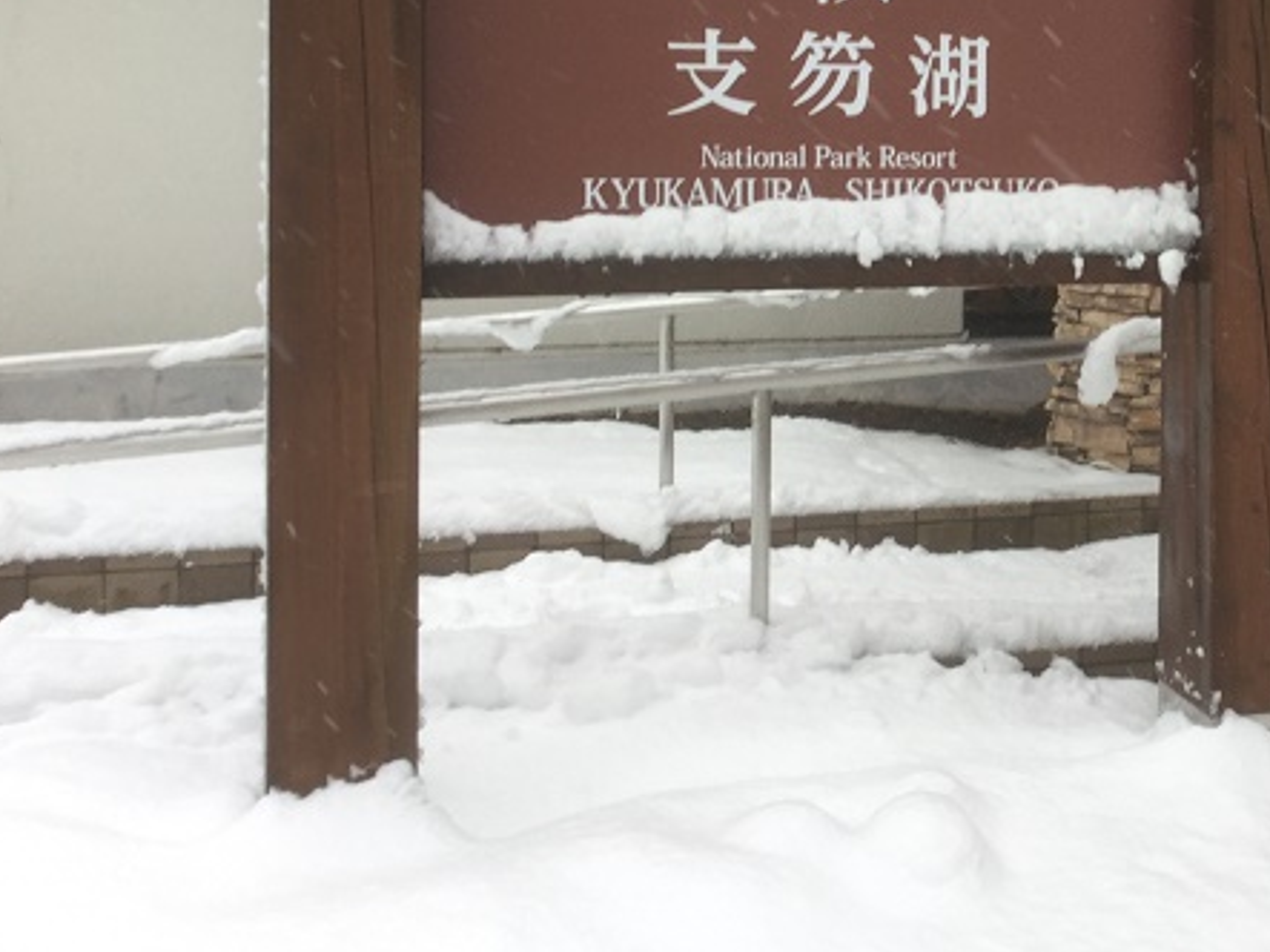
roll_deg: -1.4
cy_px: 133
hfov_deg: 32.1
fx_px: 2091
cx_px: 1148
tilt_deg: -2.5
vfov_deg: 25.0
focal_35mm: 57
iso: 25
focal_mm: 3.3
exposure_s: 1/120
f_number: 2.4
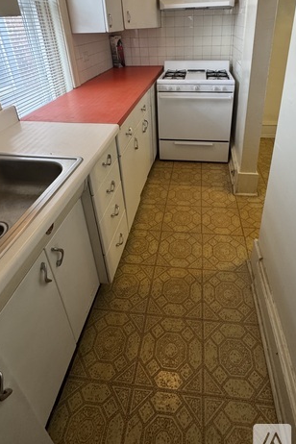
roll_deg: +2.4
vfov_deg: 78.1
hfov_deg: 59.3
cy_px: 142
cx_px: 168
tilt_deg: -25.0
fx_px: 259
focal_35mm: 21
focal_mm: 2.22
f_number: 2.2
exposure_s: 1/60
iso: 320
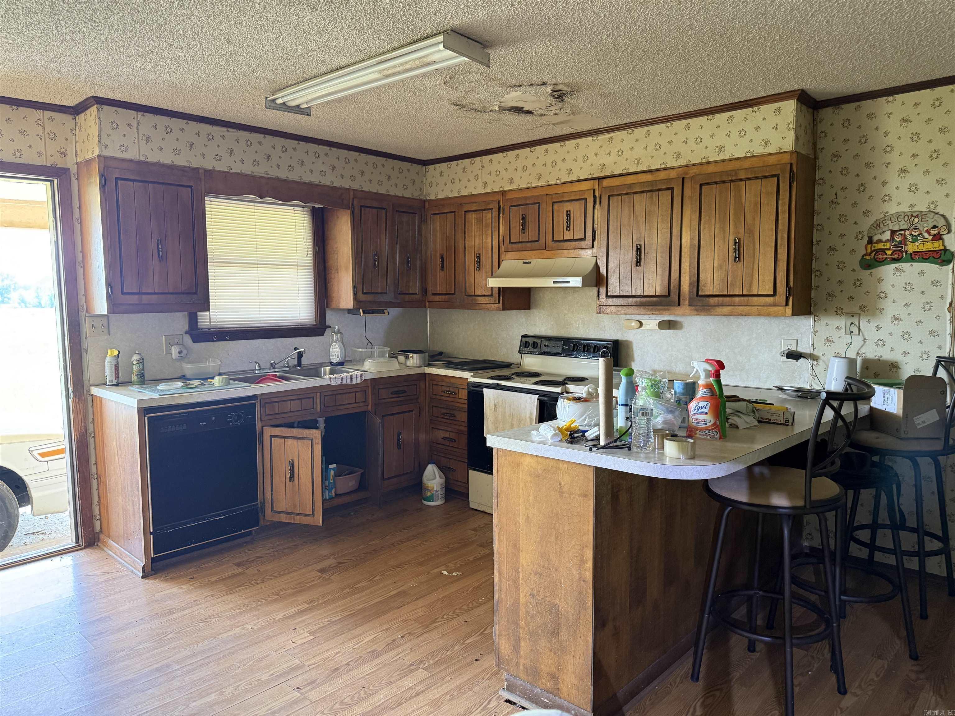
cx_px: 478
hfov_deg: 71.6
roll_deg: +1.4
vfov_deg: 56.8
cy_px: 358
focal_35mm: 24
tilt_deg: -4.9
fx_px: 662
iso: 320
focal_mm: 6.76
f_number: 1.78
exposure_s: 1/60
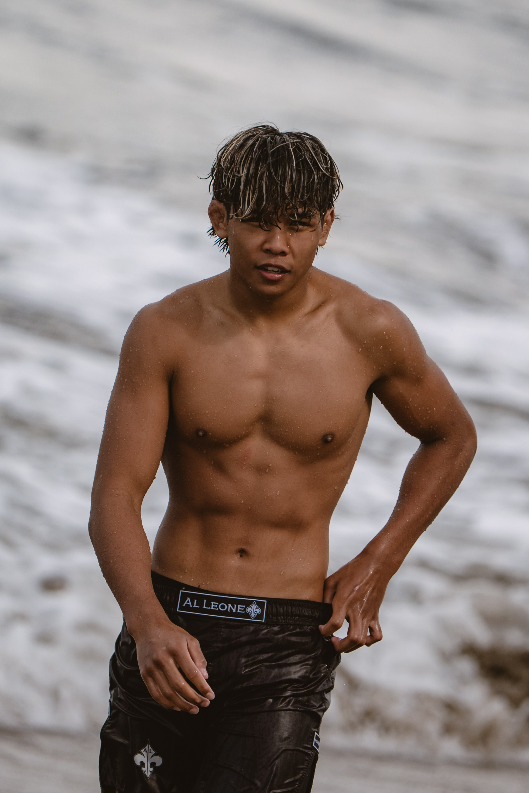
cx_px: 323
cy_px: 392
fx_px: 19520
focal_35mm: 886
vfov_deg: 2.3
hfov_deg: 1.6
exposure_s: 1/2000
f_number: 6.3
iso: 640
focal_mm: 529
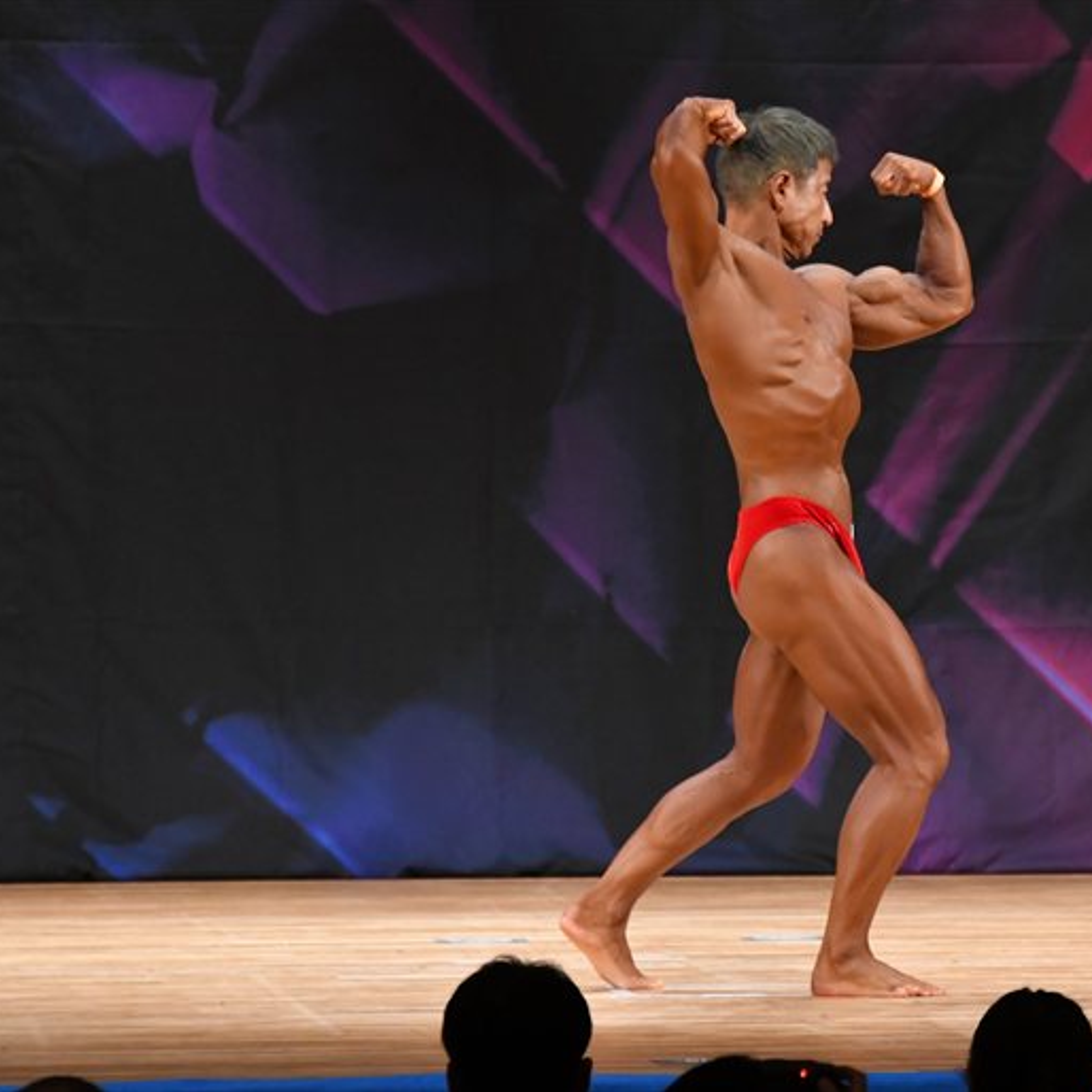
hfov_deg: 5.1
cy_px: 546
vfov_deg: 5.1
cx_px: 808
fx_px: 12349
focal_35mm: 346
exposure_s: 1/400
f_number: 5.6
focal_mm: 180
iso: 3200
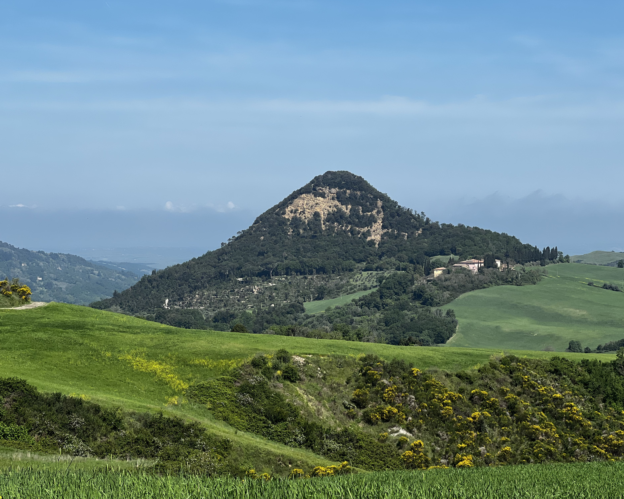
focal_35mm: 81
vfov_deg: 18.9
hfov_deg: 23.6
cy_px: 247
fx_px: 1496
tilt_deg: -0.7
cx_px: 295
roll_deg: +0.2
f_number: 2.8
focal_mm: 9
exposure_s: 1/943
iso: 32
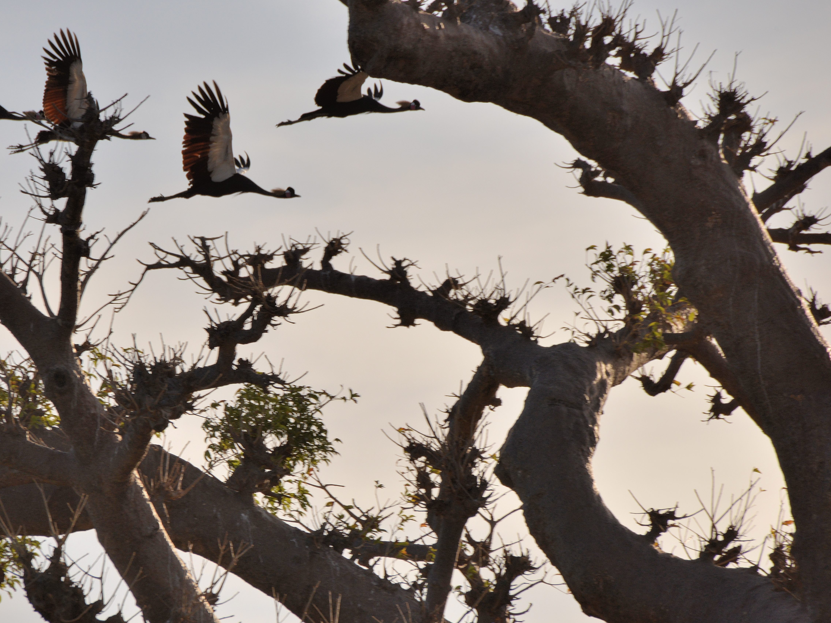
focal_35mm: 639
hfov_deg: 3.1
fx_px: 15340
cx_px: 316
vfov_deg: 2.3
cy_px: 312
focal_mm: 500
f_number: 18
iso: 400
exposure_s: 1/640
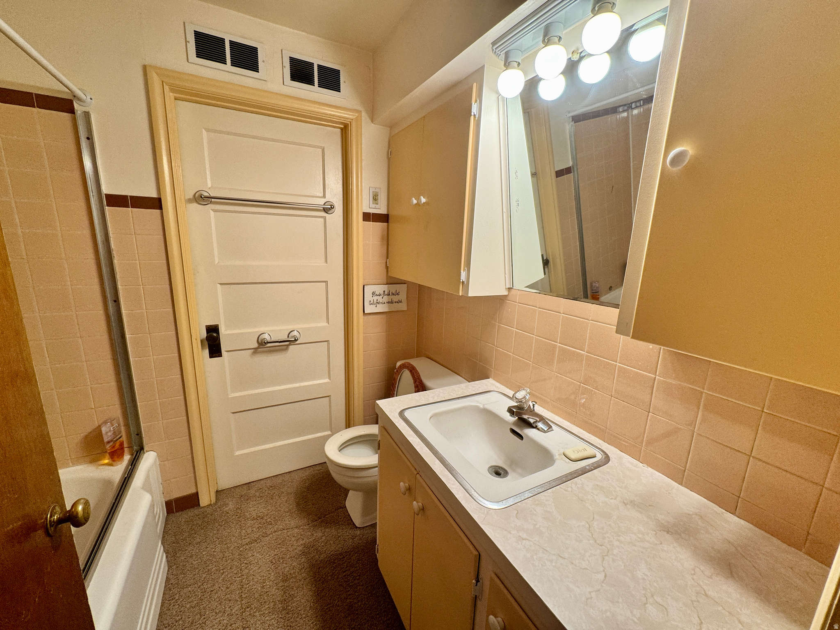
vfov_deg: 85.7
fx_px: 340
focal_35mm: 14
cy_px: 315
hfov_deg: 102.1
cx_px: 420
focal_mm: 2.22
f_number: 2.2
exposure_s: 1/120
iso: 125
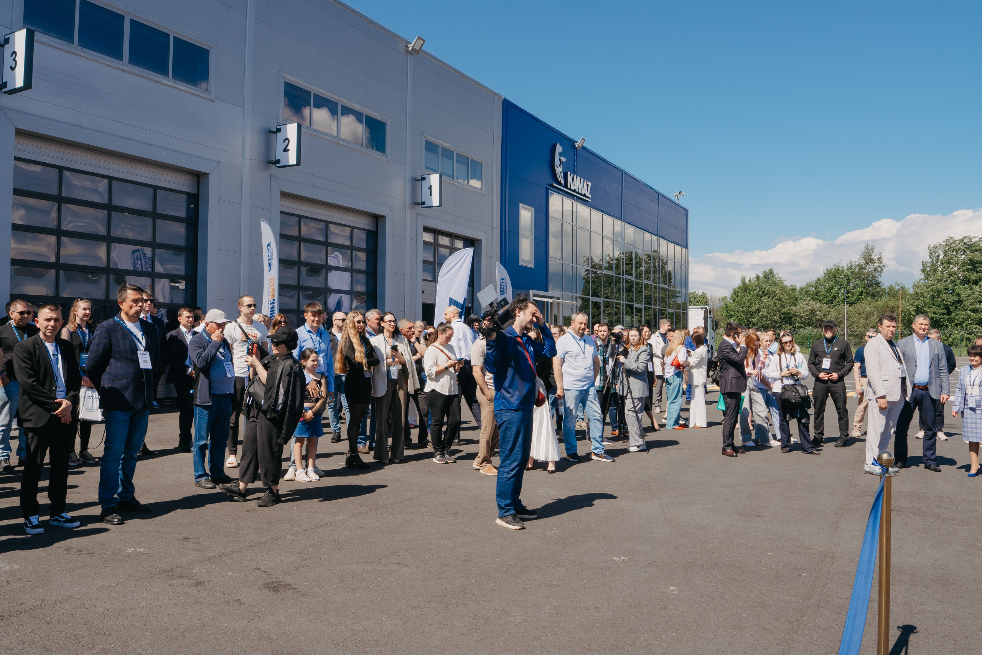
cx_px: 491
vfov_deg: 46.4
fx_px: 764
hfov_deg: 65.5
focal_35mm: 28
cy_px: 328
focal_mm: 28
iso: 160
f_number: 14
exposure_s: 1/125
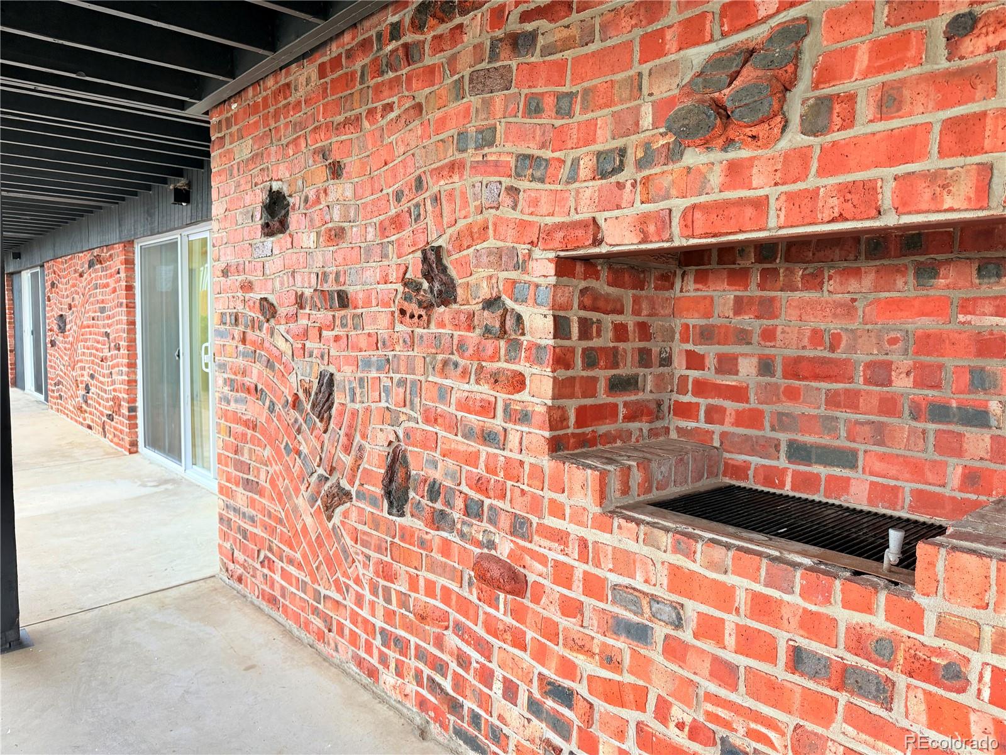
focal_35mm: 24
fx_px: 697
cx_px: 503
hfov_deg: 71.6
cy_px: 378
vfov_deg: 56.8
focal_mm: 6.76
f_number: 1.78
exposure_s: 1/90
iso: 200
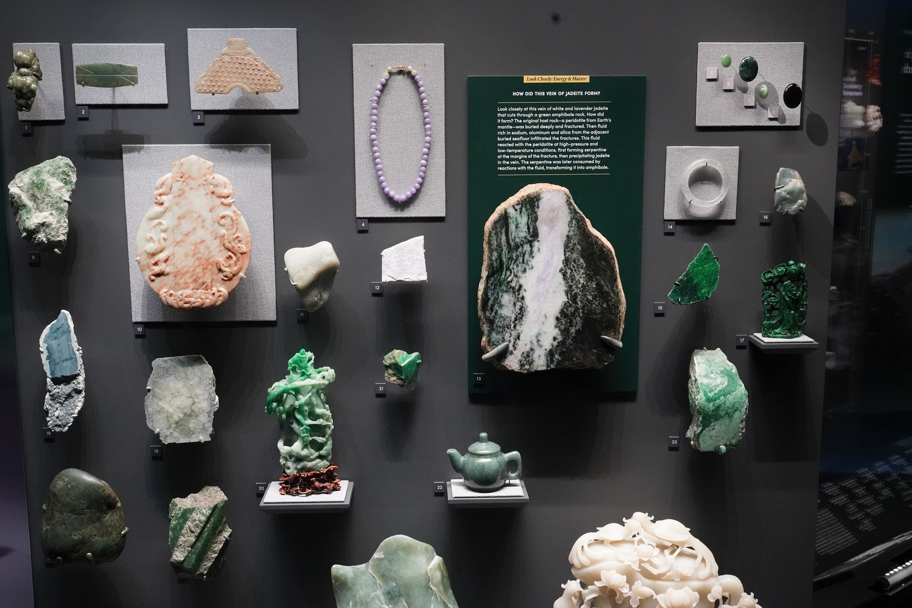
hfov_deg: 48.5
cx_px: 456
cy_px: 304
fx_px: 1013
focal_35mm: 40
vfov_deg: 33.4
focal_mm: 40
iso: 6400
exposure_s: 1/80
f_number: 10
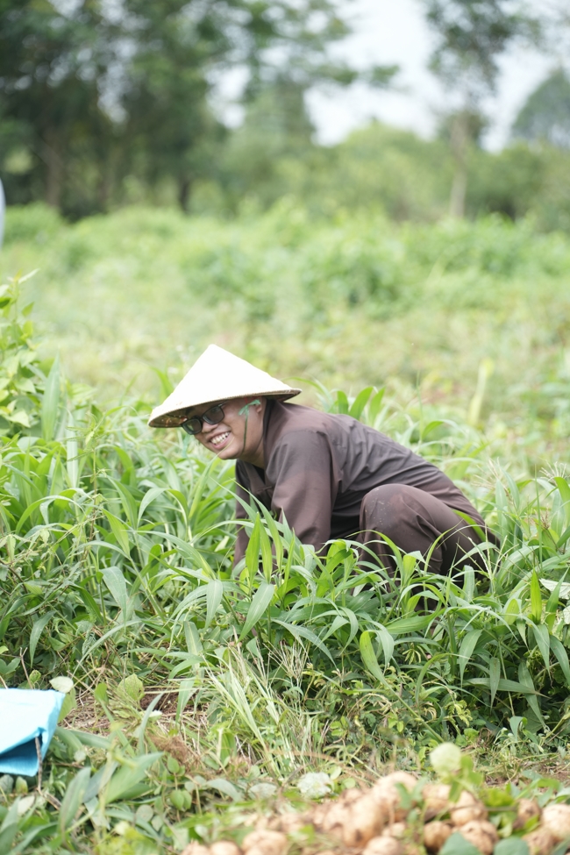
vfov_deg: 16.3
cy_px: 428
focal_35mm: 126
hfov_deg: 10.9
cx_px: 285
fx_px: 2992
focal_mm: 126
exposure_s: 1/1000
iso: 400
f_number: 3.2
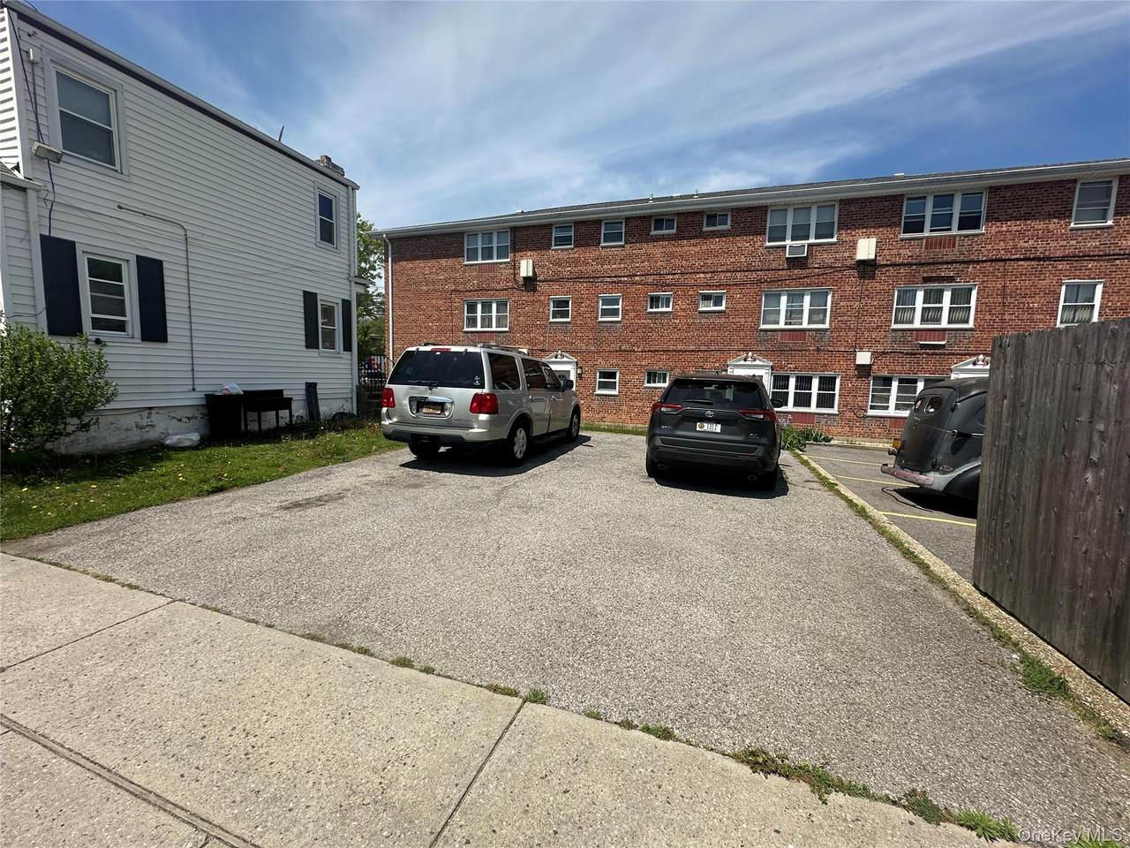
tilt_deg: -4.3
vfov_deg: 85.7
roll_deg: -0.9
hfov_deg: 102.1
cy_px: 424
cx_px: 565
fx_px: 457
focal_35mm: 14
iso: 40
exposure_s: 1/2174
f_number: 2.2
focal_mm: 2.22
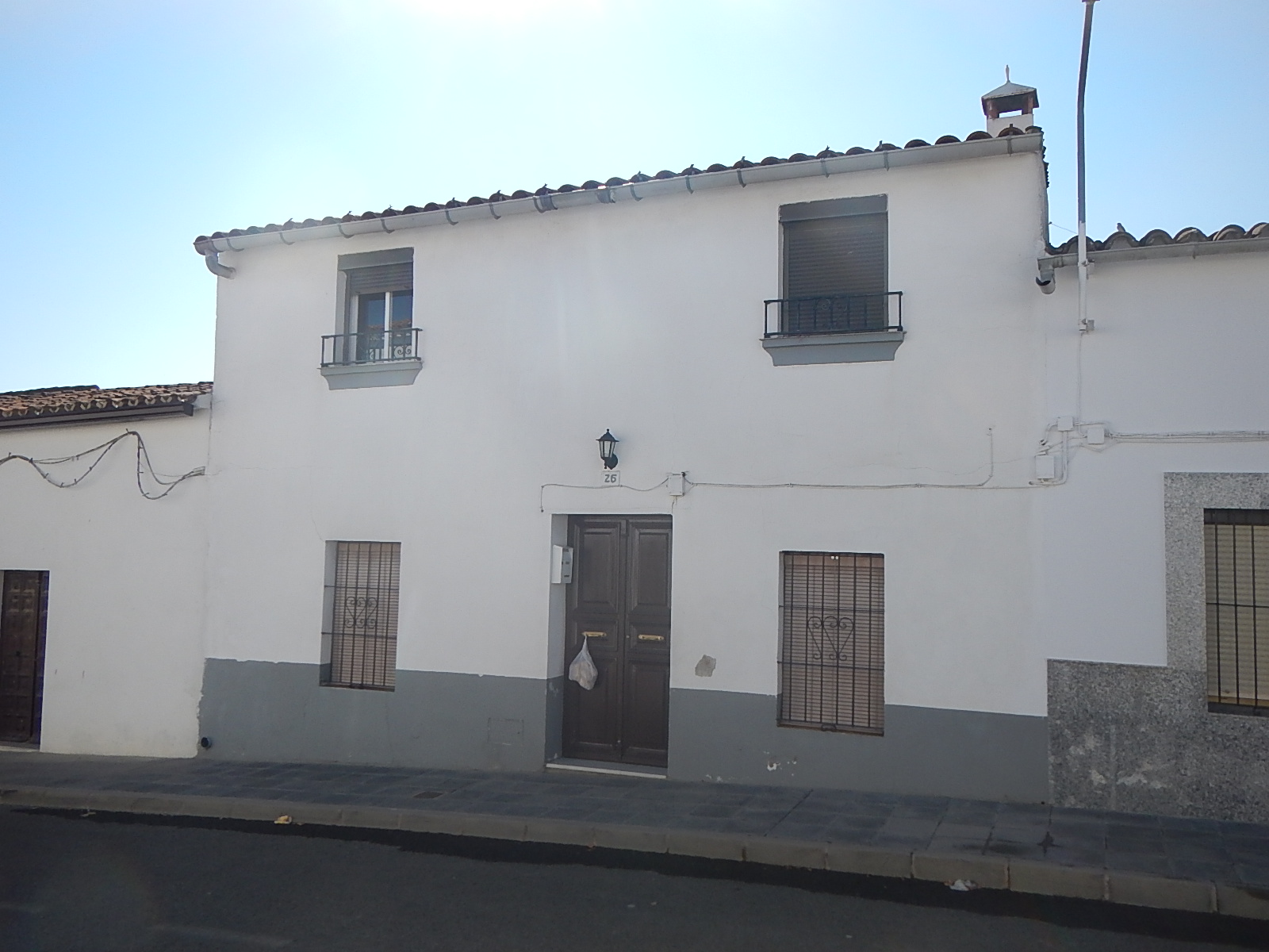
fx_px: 1026
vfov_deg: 49.7
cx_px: 634
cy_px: 476
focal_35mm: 28
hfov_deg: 63.4
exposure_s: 1/1000
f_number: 3.9
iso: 125
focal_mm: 5
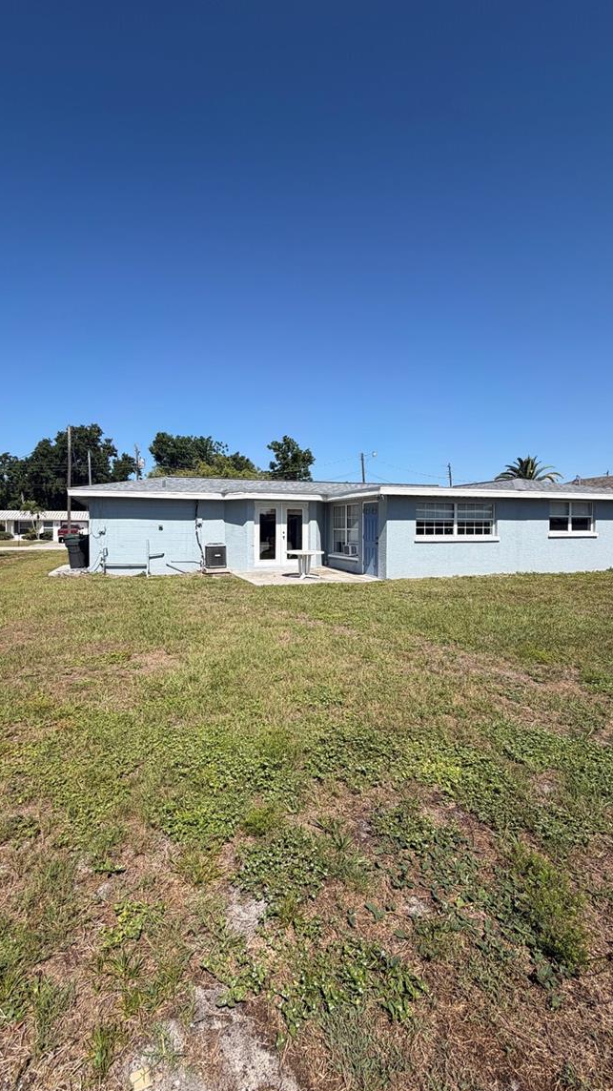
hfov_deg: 66.9
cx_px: 273
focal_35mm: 16
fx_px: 463
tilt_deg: -1.6
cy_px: 541
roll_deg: -0.6
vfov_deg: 99.4
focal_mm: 2.22
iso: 20
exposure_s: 1/809
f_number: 2.2
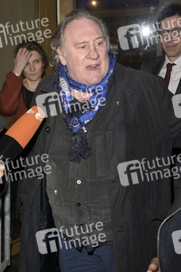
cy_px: 136
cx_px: 90
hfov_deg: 31.8
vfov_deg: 46.4
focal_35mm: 42
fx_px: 317
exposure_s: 1/250
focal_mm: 42
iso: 640
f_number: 5.6
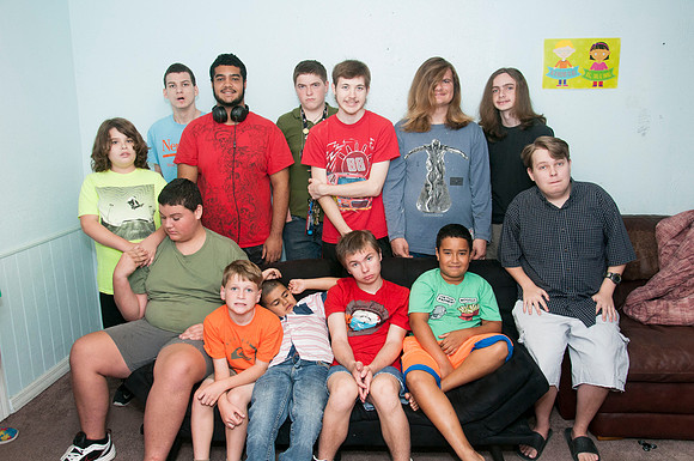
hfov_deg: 67.5
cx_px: 347
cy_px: 230
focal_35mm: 27
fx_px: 520
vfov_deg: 47.8
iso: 400
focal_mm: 18
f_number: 5.6
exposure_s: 1/125
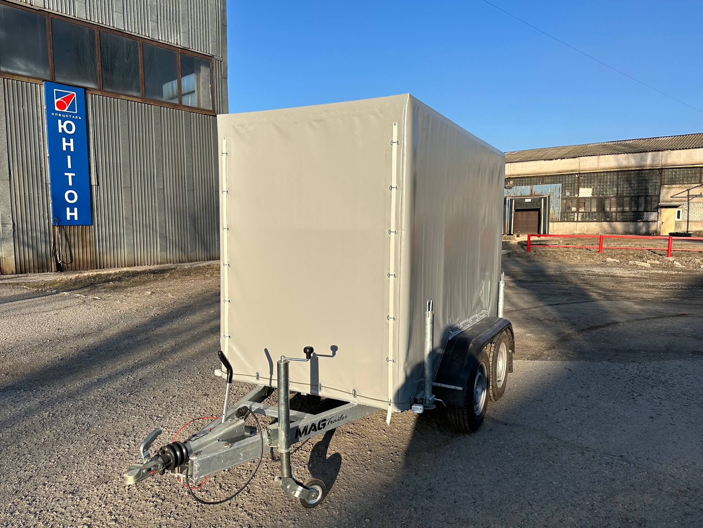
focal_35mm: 25
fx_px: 508
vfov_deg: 54.9
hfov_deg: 69.4
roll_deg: +0.8
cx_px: 356
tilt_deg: -6.3
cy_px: 271
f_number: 1.78
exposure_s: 1/3861
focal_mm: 6.86
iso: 80
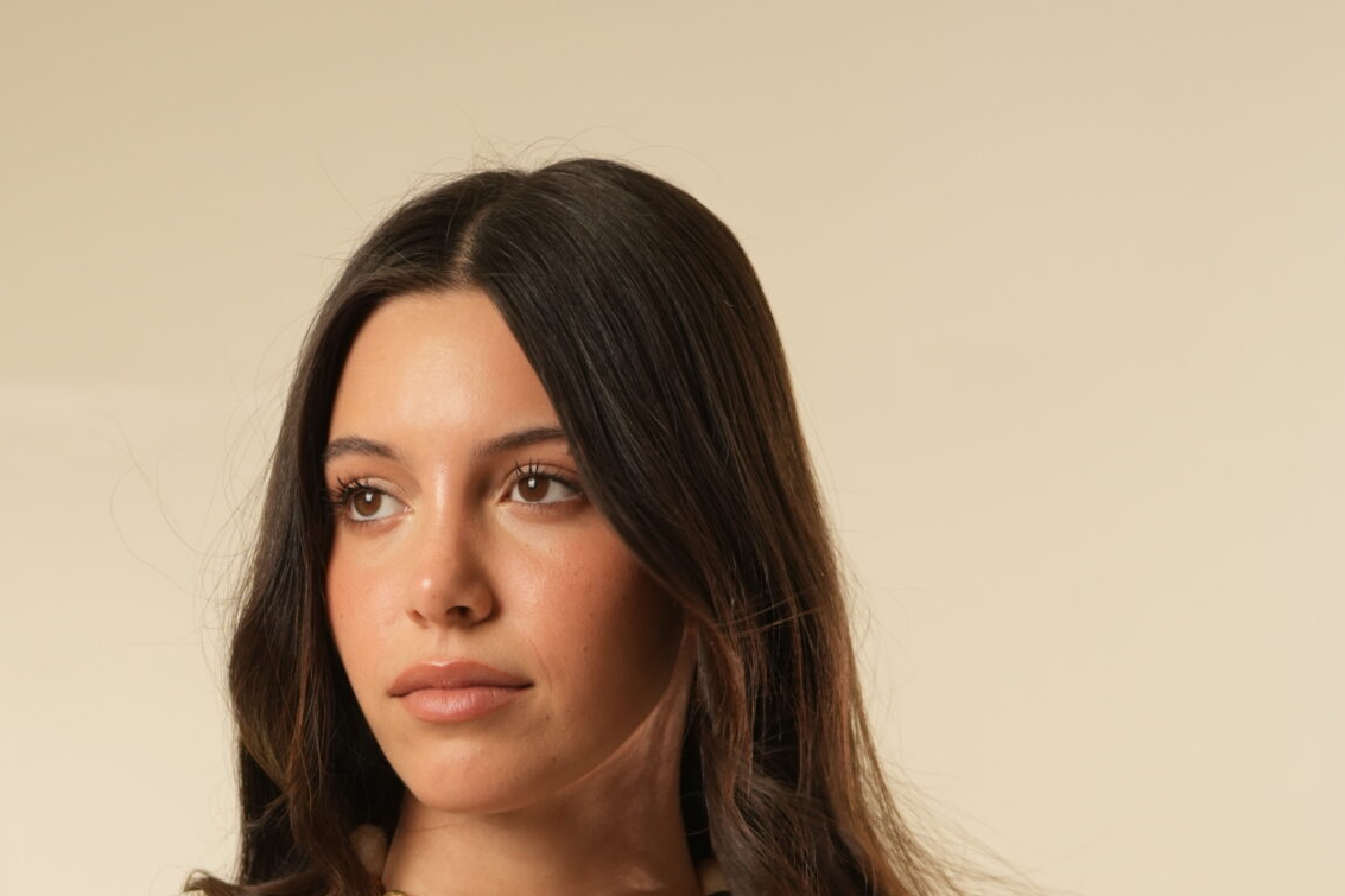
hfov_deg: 18.1
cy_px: 1320
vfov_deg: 11.6
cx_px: 458
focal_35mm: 113
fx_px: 4221
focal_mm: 50
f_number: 3.5
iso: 500
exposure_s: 1/125
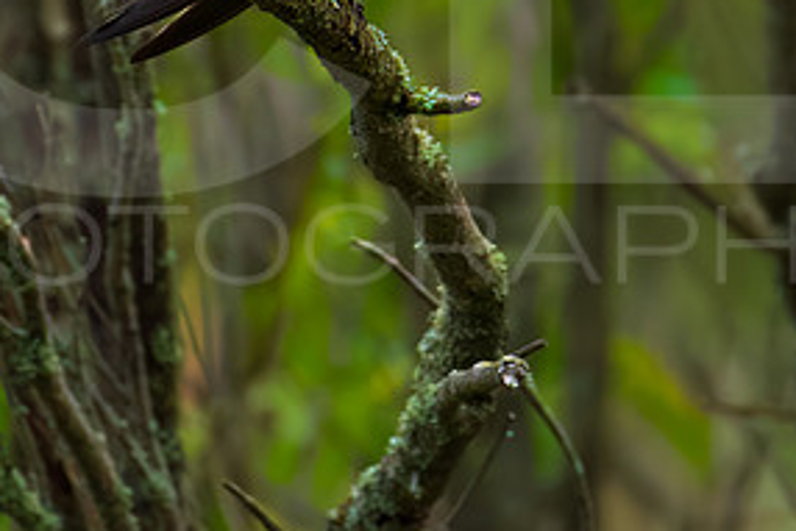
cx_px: 369
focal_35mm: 2483
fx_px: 54927
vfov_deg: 0.6
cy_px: -134
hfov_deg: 0.8
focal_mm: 500
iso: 1000
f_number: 5.6
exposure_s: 1/2000
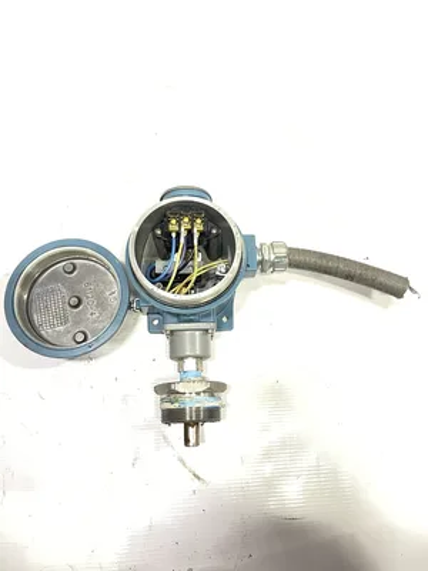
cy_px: 286
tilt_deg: -74.1
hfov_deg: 53.1
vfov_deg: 67.3
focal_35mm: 26
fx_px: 429
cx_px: 214
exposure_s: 1/60
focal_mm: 4.2
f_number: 1.6
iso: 320
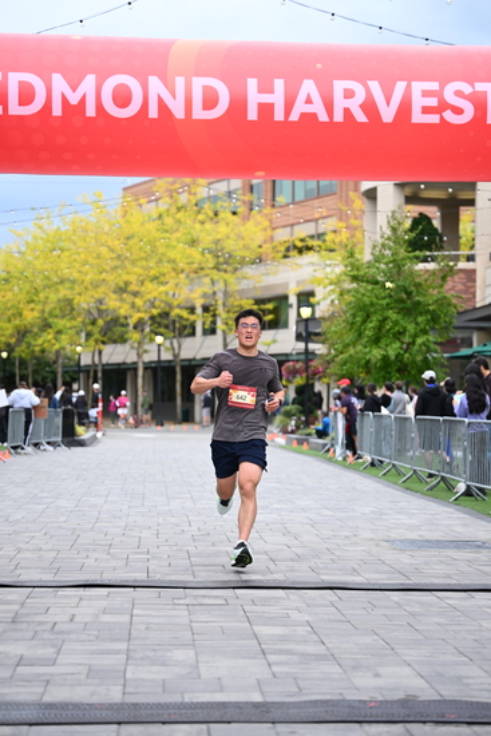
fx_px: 1533
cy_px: 368
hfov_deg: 18.2
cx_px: 246
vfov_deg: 27.0
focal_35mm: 75
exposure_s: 1/2000
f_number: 2.8
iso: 640
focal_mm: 75
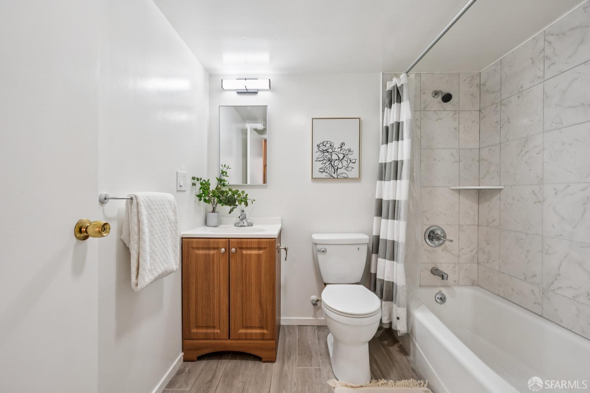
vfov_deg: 77.3
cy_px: 196
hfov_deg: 100.4
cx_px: 295
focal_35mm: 15
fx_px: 246
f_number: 6.3
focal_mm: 15
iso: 100
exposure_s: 1/15
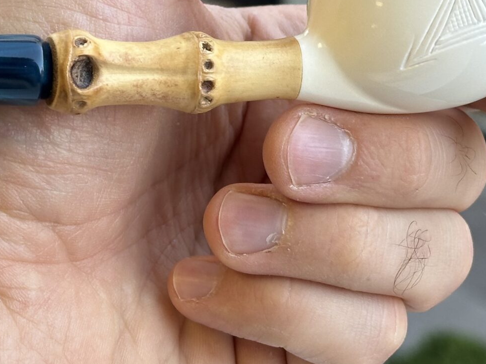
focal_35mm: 126
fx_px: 1769
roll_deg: +2.2
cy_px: 24
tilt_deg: -18.8
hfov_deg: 15.6
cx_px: 131
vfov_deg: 11.7
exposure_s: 1/121
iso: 50
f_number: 1.78
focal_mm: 6.86
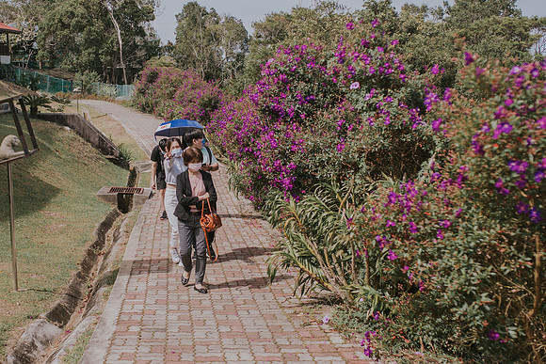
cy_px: 179
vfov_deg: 25.3
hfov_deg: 37.0
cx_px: 214
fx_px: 813
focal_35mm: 54
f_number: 2.8
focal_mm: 35
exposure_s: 1/4000
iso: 200
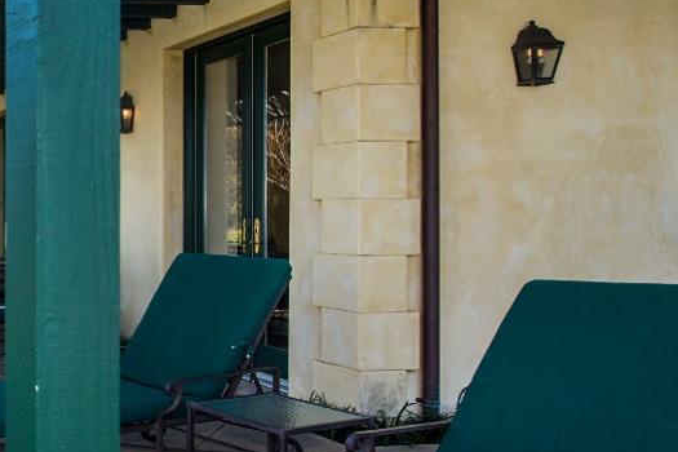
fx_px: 753
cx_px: -234
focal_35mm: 40
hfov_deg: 33.2
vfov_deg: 33.3
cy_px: 187
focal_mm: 14
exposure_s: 1/250
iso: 250
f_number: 8
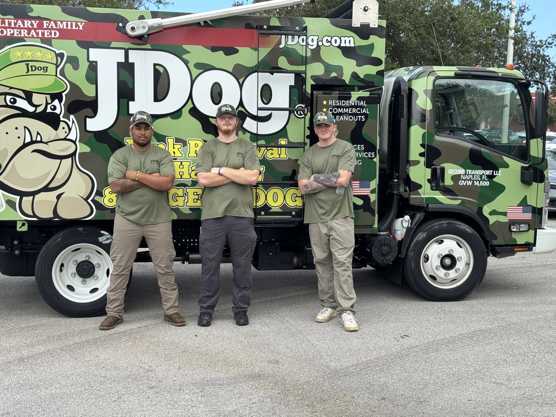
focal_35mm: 48
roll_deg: -2.5
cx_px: 278
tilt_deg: -7.2
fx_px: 771
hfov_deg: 39.7
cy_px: 208
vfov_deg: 30.3
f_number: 1.78
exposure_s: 1/1770
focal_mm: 6.76
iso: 64
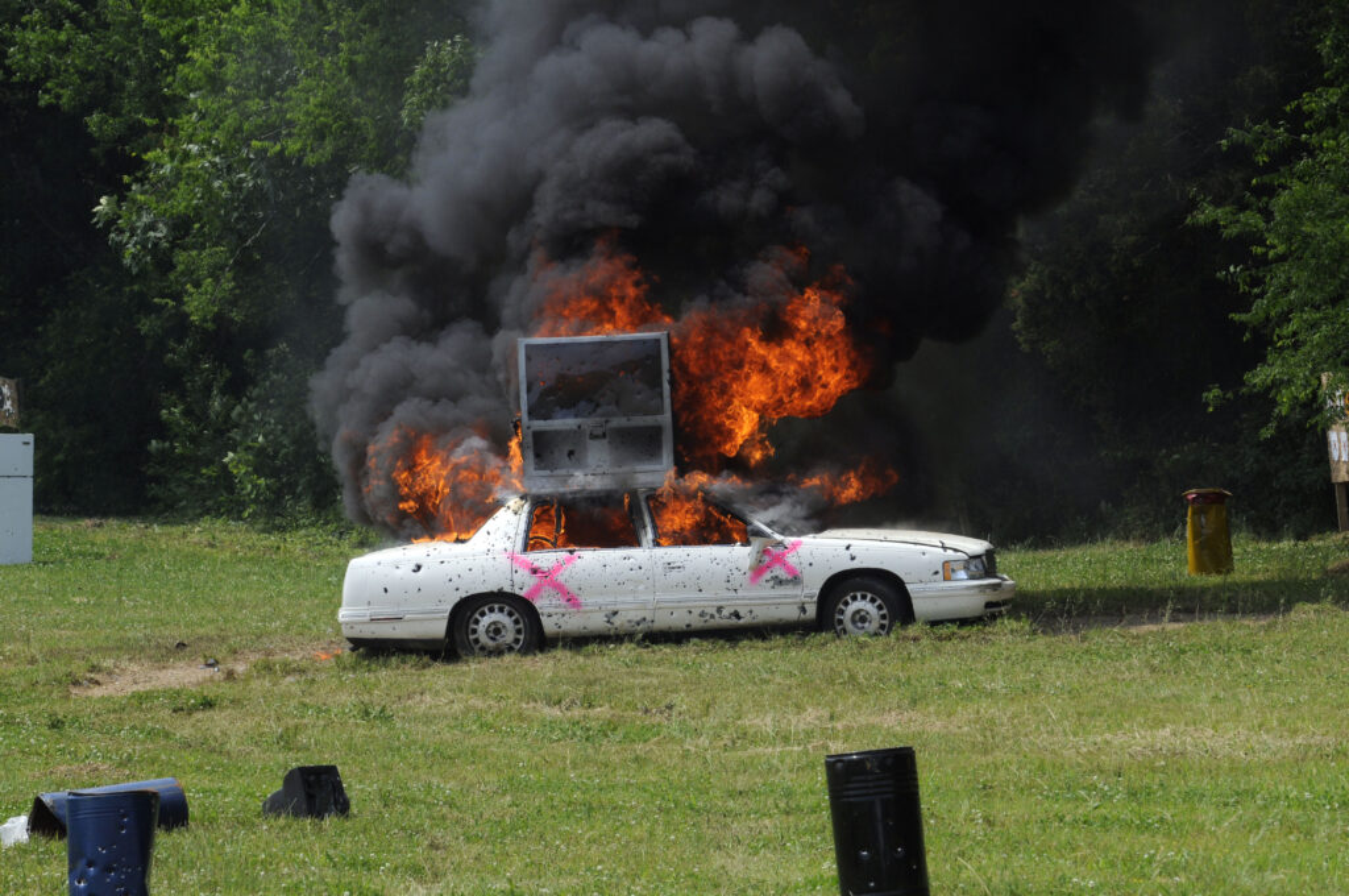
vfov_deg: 4.6
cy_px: 448
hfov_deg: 6.9
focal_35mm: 300
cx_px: 674
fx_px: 11227
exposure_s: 1/400
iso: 400
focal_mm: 200
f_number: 13
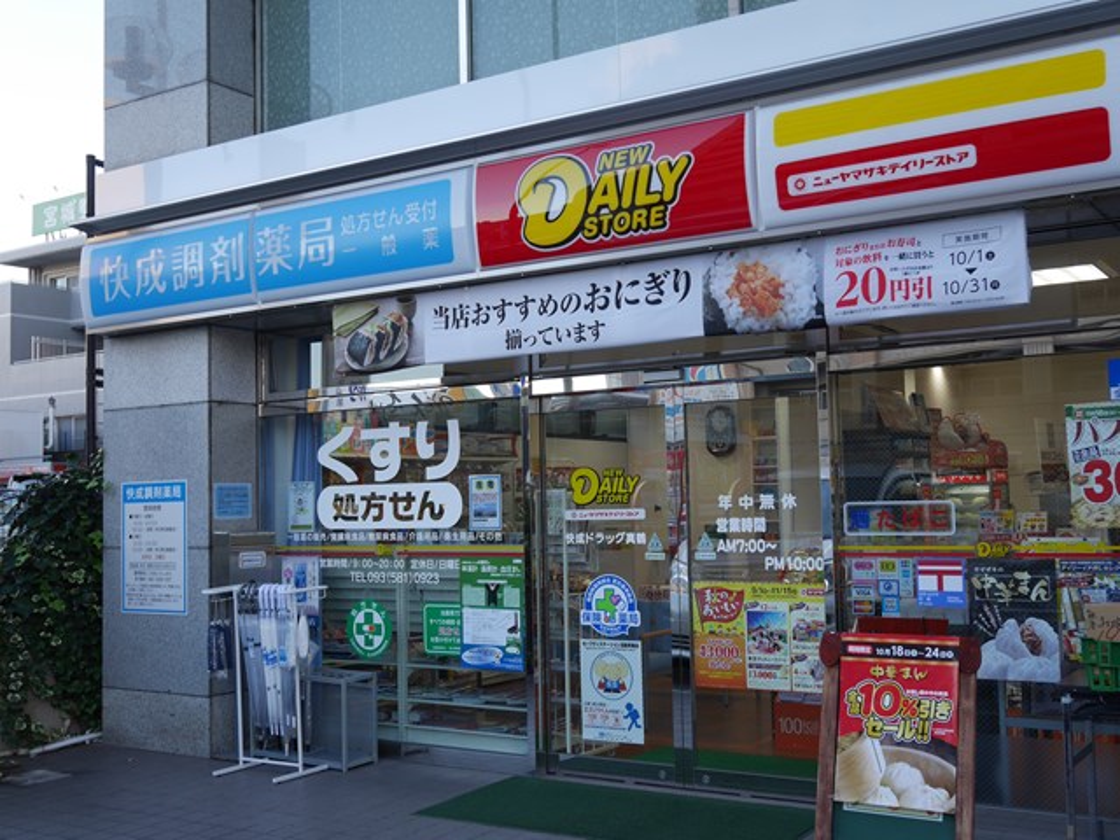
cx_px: 560
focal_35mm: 40
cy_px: 420
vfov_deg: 36.0
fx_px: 1294
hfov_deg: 46.8
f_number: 4.6
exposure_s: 1/125
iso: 200
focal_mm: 20
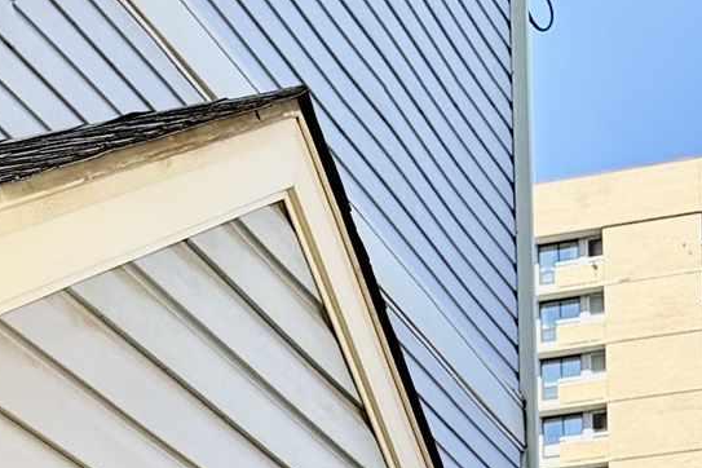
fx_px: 2983
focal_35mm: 153
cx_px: -268
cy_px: 1030
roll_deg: +0.2
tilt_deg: +5.1
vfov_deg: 8.4
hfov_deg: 12.9
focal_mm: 5.96
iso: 64
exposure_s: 1/1626
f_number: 1.6
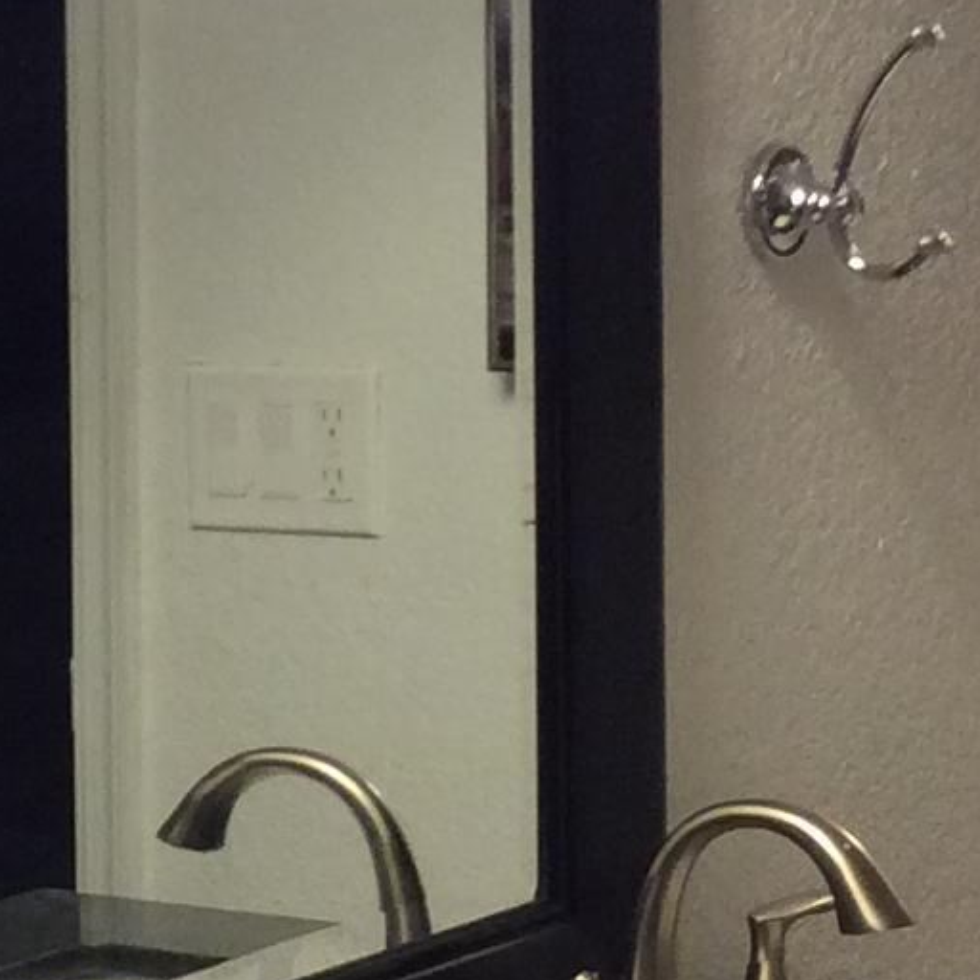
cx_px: -11
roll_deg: +2.1
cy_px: 425
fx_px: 4580
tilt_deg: -6.3
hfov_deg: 12.1
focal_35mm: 143
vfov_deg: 12.2
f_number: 2.4
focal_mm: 3.3
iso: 100
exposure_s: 1/24
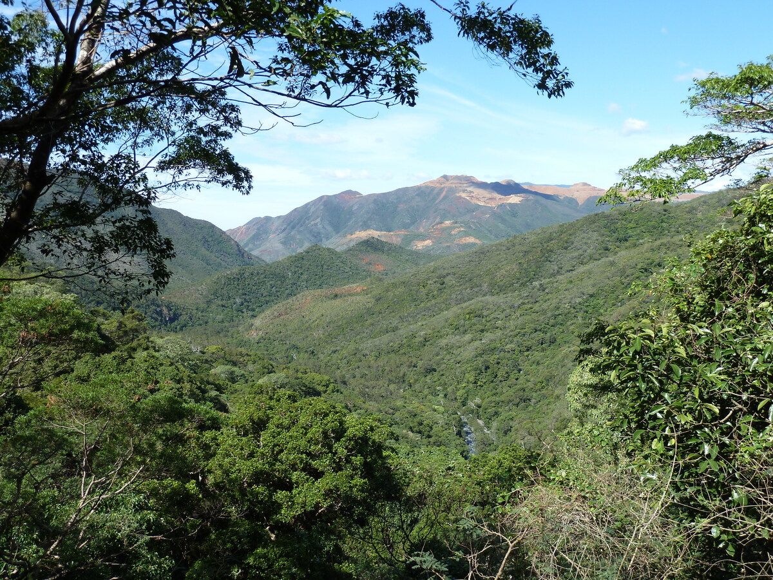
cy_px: 290
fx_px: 782
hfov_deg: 52.6
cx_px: 386
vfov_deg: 40.7
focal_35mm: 35
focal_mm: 5.7
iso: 80
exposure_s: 1/400
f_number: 4
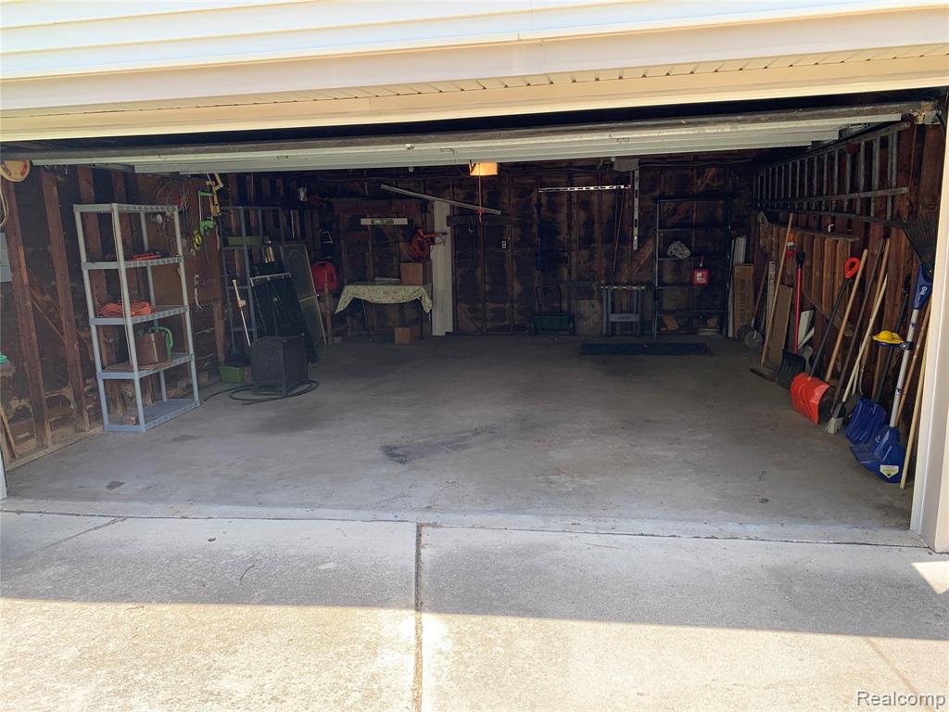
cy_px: 356
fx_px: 713
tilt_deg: -11.8
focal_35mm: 26
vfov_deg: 53.1
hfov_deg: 67.3
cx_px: 474
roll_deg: +2.0
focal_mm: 4.25
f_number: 1.8
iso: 25
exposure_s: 1/358
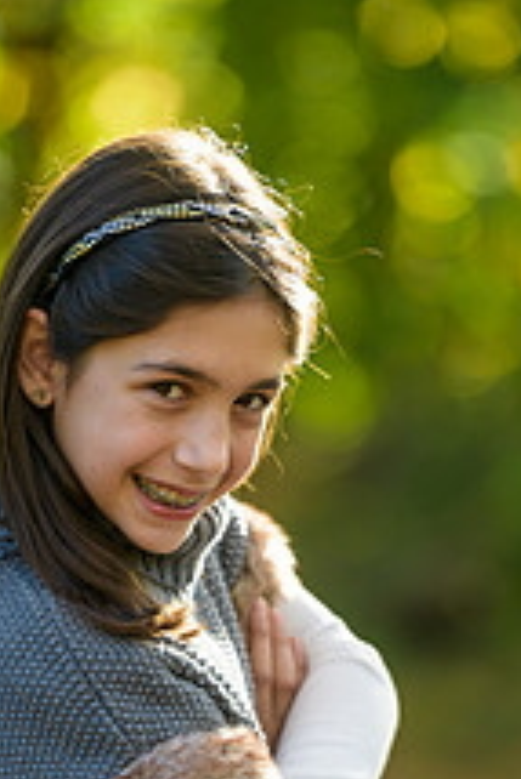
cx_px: 208
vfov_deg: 4.9
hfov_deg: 3.3
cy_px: 670
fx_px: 9102
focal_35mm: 420
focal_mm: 200
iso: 200
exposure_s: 1/200
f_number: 3.2
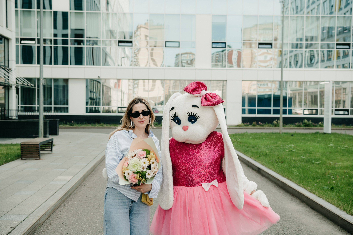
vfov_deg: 27.5
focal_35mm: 49
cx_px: 176
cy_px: 118
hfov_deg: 40.4
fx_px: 480
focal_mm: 46
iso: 125
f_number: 4.5
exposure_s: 1/320
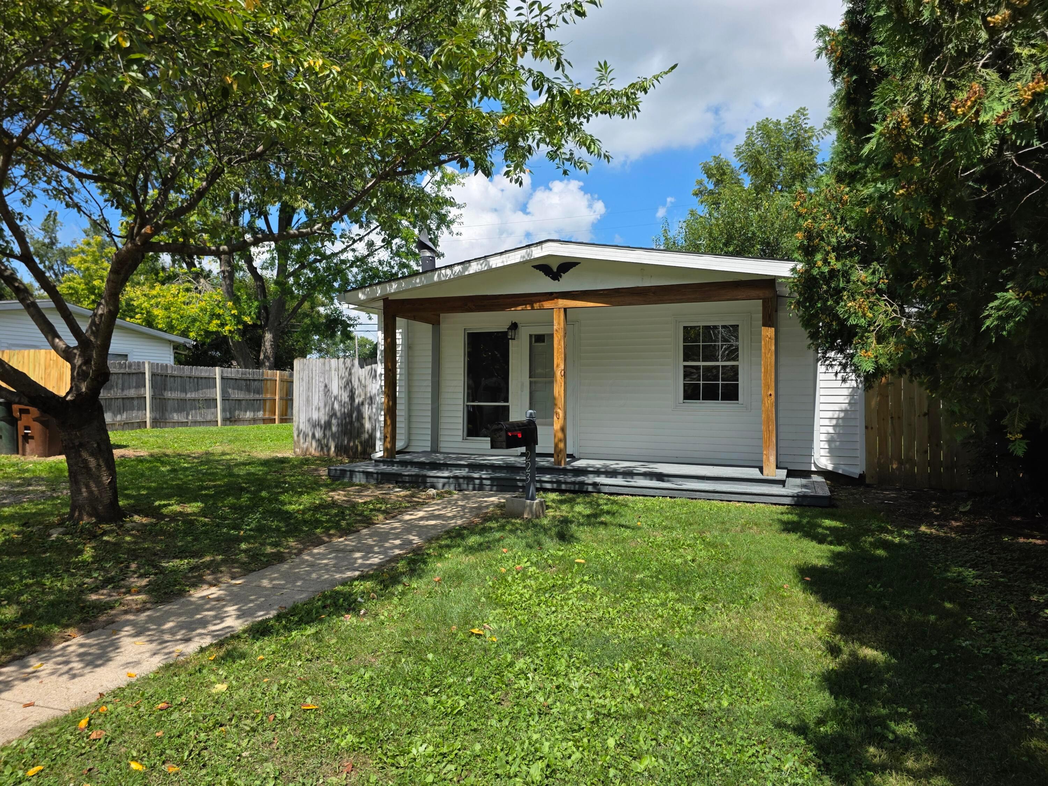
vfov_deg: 58.9
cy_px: 393
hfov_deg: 73.9
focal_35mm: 23
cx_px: 524
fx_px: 696
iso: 80
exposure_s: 1/4434
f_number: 1.7
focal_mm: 6.3
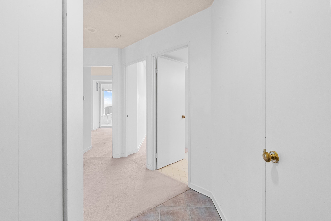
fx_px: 147
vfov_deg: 73.7
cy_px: 110
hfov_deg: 96.7
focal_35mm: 16
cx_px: 166
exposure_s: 1/15
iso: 12800
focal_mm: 16
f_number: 9
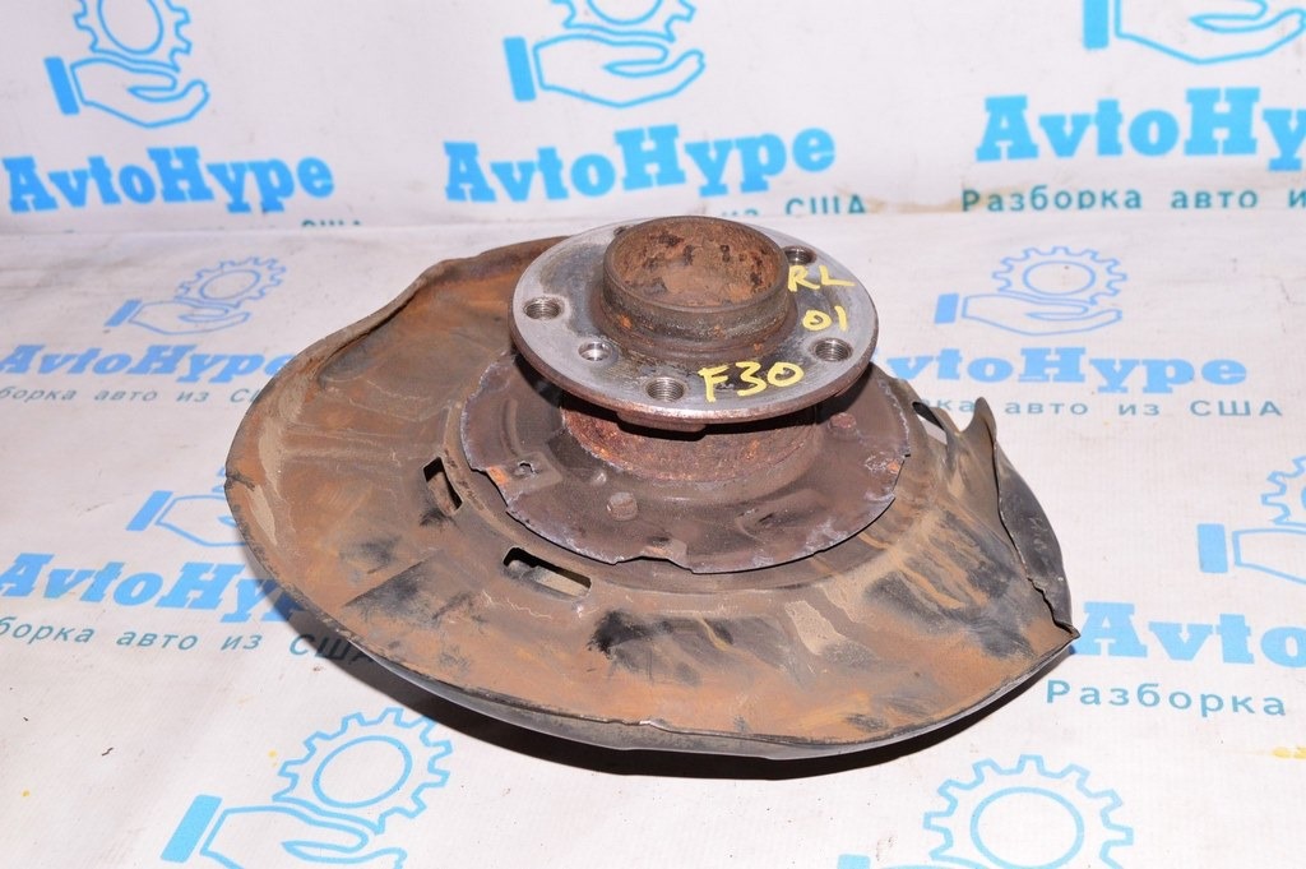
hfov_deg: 43.6
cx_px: 653
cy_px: 434
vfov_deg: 29.8
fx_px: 1631
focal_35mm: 45
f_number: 8
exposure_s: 1/200
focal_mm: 30
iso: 1600
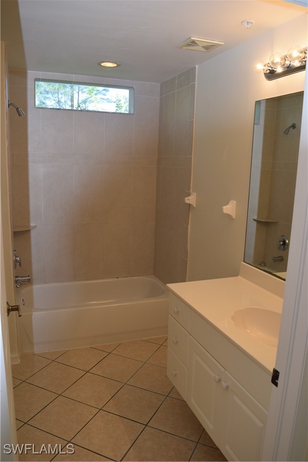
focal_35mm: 27
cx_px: 154
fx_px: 346
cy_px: 231
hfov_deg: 47.9
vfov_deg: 67.4
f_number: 5.6
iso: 360
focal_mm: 18
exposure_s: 1/125
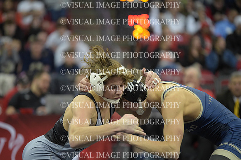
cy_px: 80
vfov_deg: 6.9
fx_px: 1338
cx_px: 120
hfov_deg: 10.3
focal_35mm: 200
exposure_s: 1/1250
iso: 5600
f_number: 2.8
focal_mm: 200
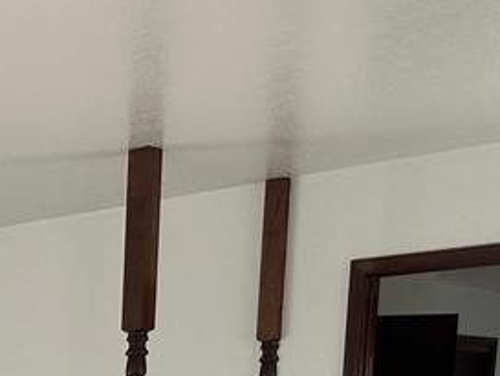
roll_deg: +1.3
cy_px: 680
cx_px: -277
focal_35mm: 90
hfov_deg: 18.8
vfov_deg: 14.4
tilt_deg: -10.1
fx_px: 1301
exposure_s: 1/580
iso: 80
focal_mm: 6.86
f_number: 1.78
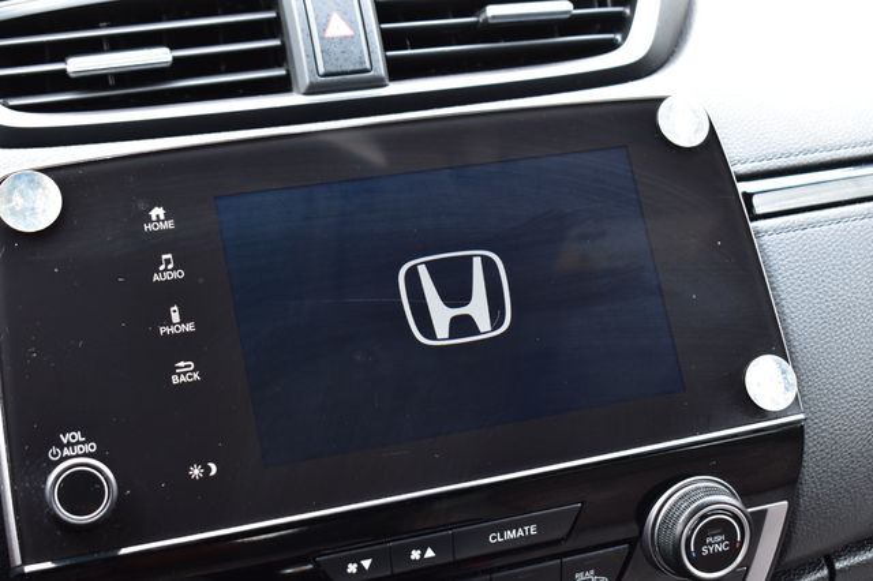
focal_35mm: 57
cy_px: 290
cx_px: 436
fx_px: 1381
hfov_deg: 35.1
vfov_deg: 23.8
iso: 400
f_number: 7.1
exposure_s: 1/30
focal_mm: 38
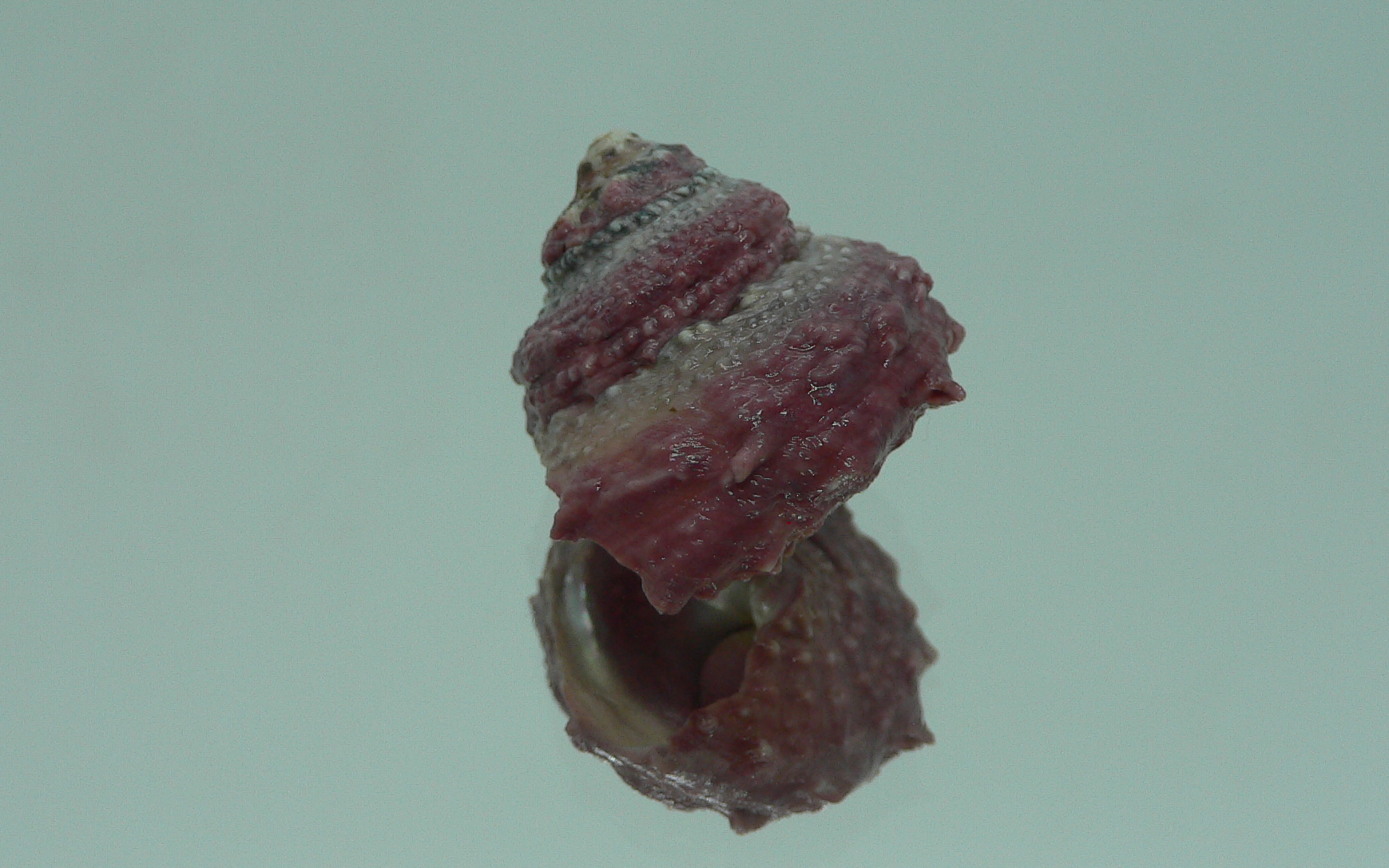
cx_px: 699
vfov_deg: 29.9
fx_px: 1628
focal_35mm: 43
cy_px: 404
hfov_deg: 46.2
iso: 80
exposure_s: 1/60
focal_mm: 4.6
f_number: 2.8
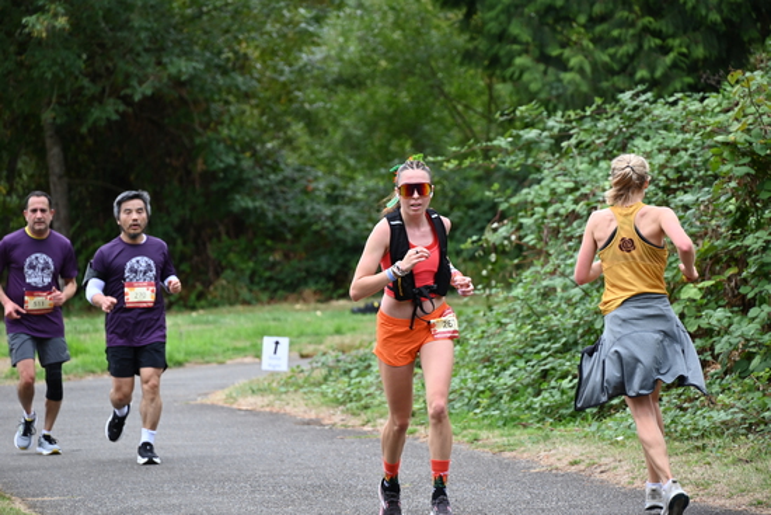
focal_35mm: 200
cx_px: 386
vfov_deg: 6.9
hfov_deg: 10.3
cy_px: 258
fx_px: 4284
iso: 450
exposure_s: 1/250
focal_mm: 200
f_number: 6.3
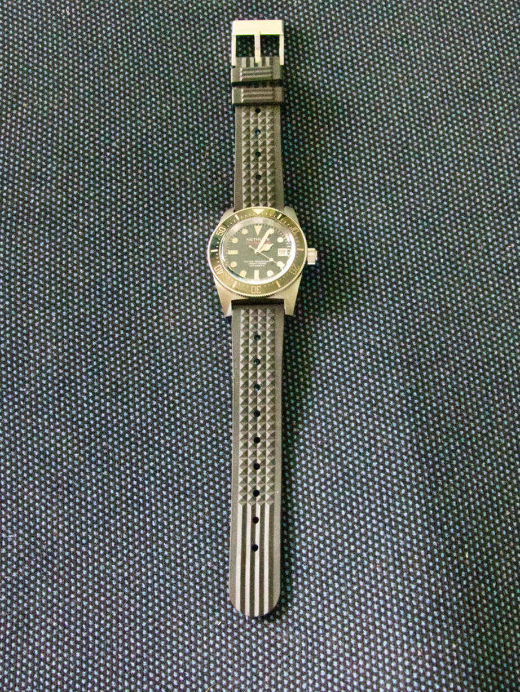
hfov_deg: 28.6
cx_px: 255
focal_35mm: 51
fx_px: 1021
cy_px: 332
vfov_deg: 37.5
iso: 3200
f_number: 2.8
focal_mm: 8.1
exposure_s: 1/30
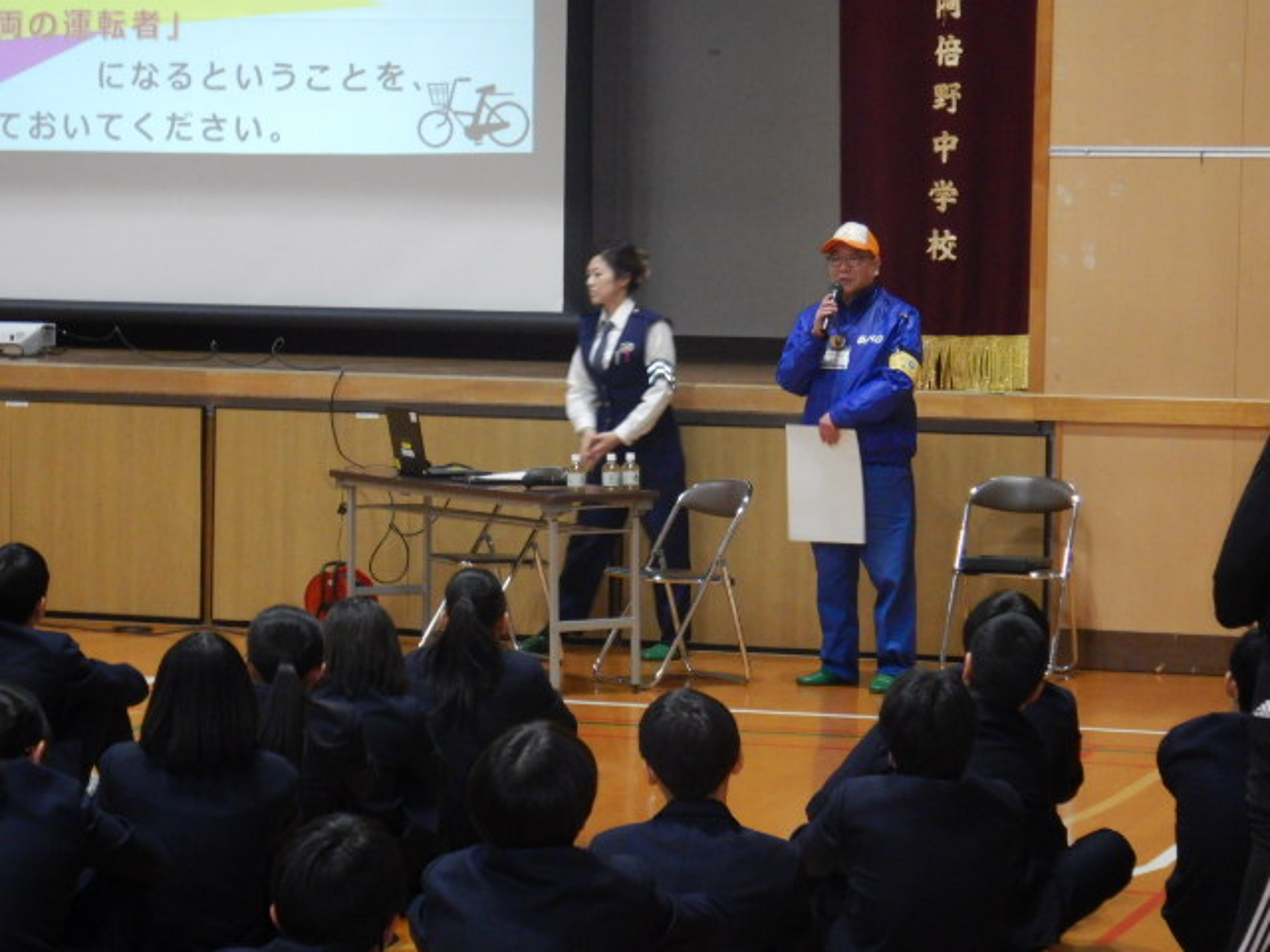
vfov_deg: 13.5
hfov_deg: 17.9
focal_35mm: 110
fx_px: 4036
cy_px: 476
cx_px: 635
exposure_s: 1/30
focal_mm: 19.7
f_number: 4.8
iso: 900
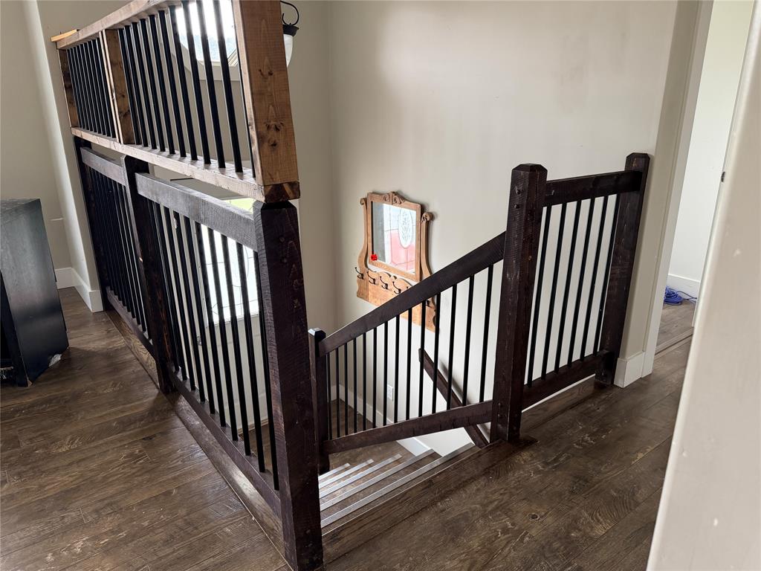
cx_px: 380
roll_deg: +0.1
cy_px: 286
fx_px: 528
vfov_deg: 56.8
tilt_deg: -19.1
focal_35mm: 24
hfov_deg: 71.6
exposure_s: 1/97
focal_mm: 6.76
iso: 200
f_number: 1.78
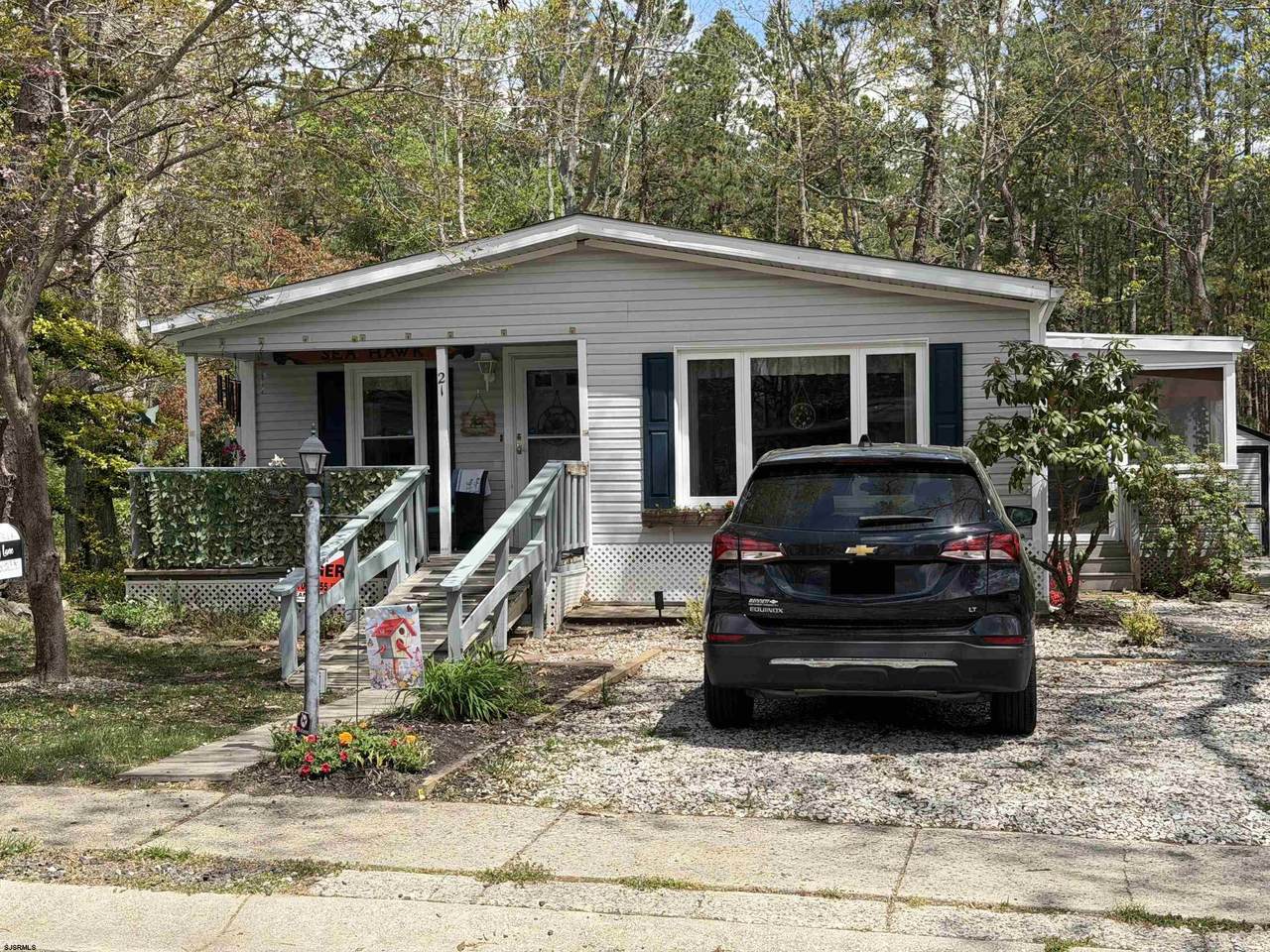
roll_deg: +1.1
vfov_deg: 30.3
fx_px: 1761
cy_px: 476
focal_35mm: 48
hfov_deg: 39.7
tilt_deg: -0.4
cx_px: 635
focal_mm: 6.76
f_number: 1.78
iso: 64
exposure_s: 1/2865
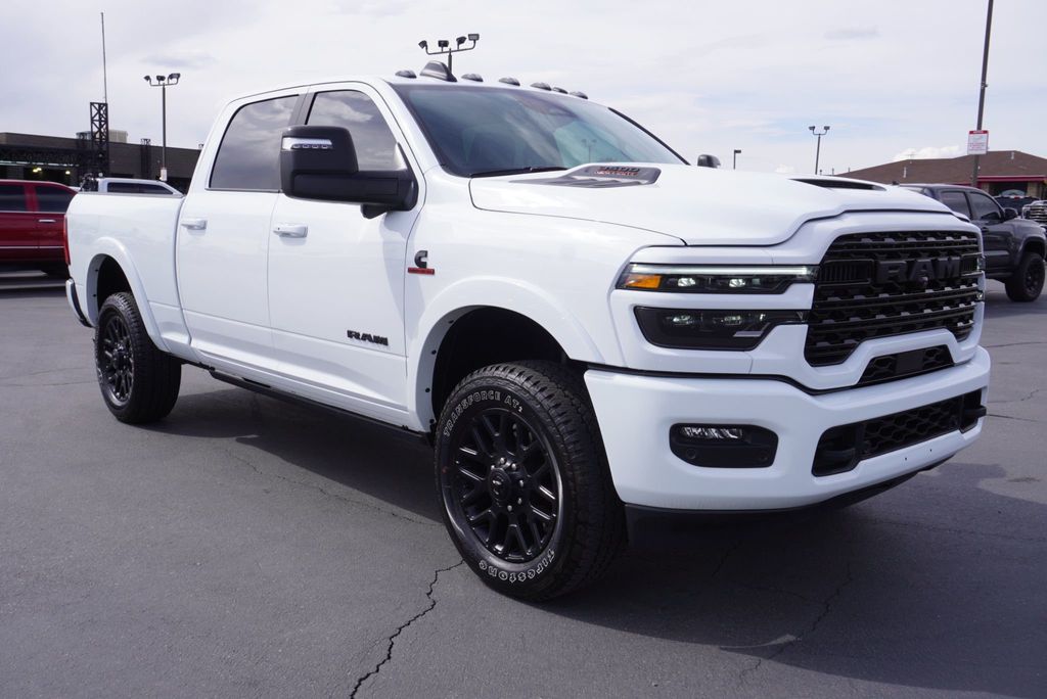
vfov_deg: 40.0
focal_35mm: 33
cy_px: 350
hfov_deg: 57.2
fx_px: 960
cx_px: 524
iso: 100
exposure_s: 1/160
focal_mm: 22
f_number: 10
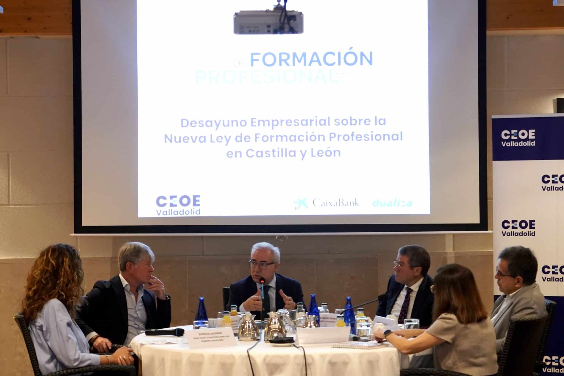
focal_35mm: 88
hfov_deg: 23.1
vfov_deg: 15.5
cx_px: 282
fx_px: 1378
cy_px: 188
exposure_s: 1/80
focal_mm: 59
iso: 4000
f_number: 4
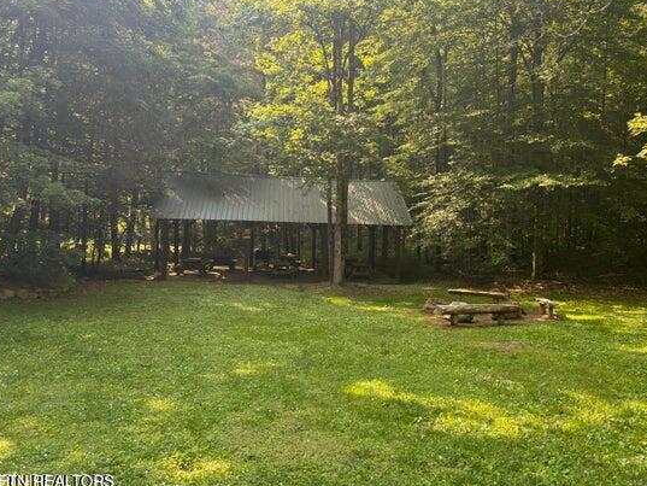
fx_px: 580
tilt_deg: -1.0
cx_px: 376
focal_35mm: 31
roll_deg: -2.2
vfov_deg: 45.4
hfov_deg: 58.0
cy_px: 218
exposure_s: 1/144
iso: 40
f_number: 1.6
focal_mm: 5.96
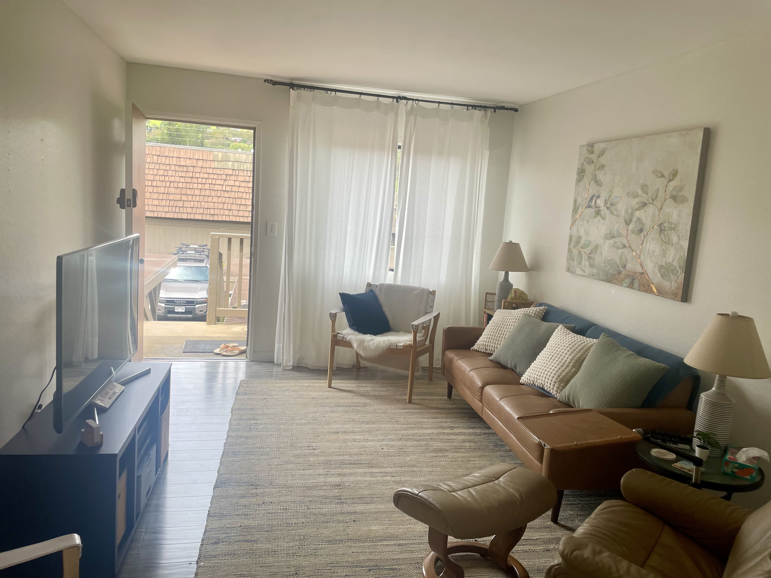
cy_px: 289
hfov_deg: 67.3
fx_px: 579
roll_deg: -3.1
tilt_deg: -6.4
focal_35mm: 26
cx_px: 386
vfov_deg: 53.1
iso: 32
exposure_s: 1/362
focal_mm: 4.2
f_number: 1.6
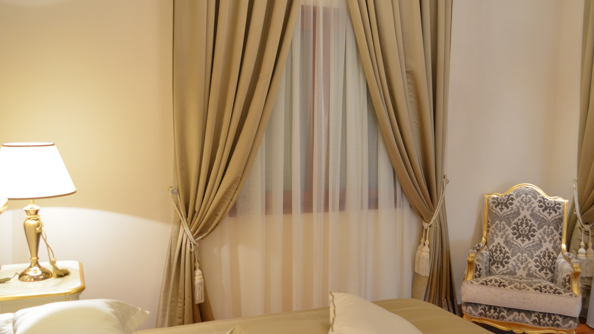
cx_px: 293
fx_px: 551
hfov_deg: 56.6
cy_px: 178
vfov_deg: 33.7
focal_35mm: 35
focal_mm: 18
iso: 640
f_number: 4.5
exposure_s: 1/20
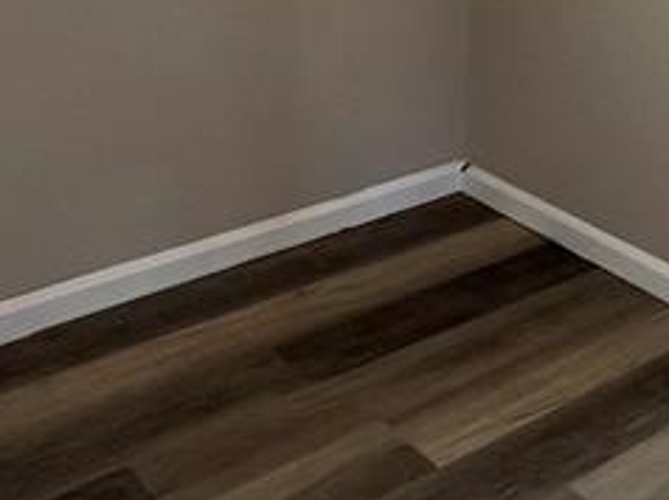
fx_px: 1081
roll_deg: -1.9
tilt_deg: -5.9
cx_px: 495
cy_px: -194
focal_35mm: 56
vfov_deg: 22.5
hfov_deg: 33.7
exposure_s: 1/60
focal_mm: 1.57
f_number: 1.8
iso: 200
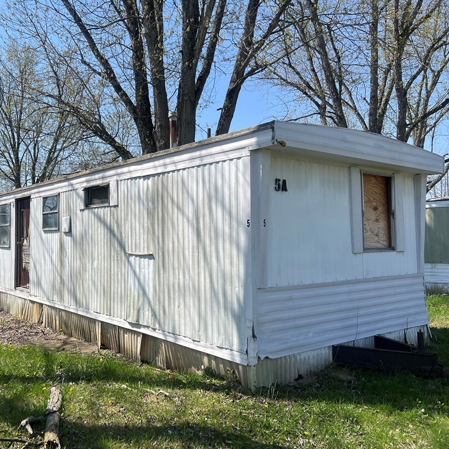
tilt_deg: +2.2
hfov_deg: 51.5
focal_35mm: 31
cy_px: 226
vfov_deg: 52.5
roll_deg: +0.1
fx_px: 455
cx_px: 147
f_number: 1.5
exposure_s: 1/4274
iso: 50
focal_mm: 5.7
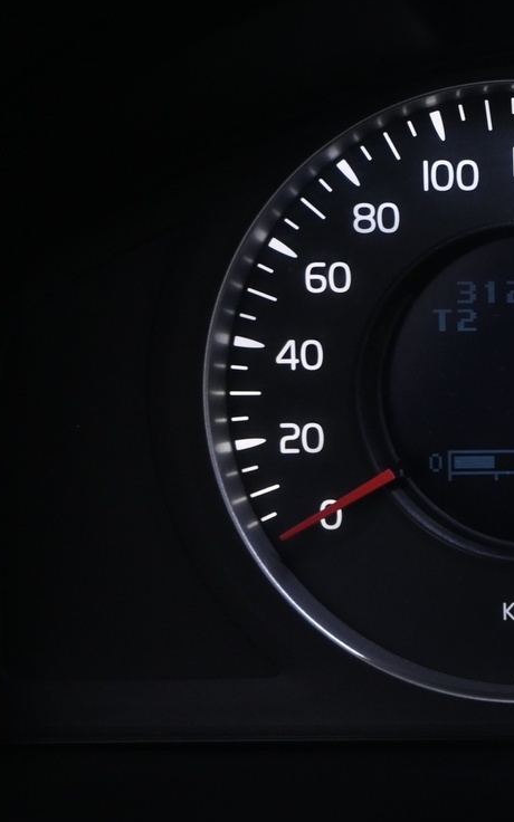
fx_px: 1696
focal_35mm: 76
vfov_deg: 27.2
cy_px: 366
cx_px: 878
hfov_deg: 15.3
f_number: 4
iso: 1000
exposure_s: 1/13
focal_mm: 22.5
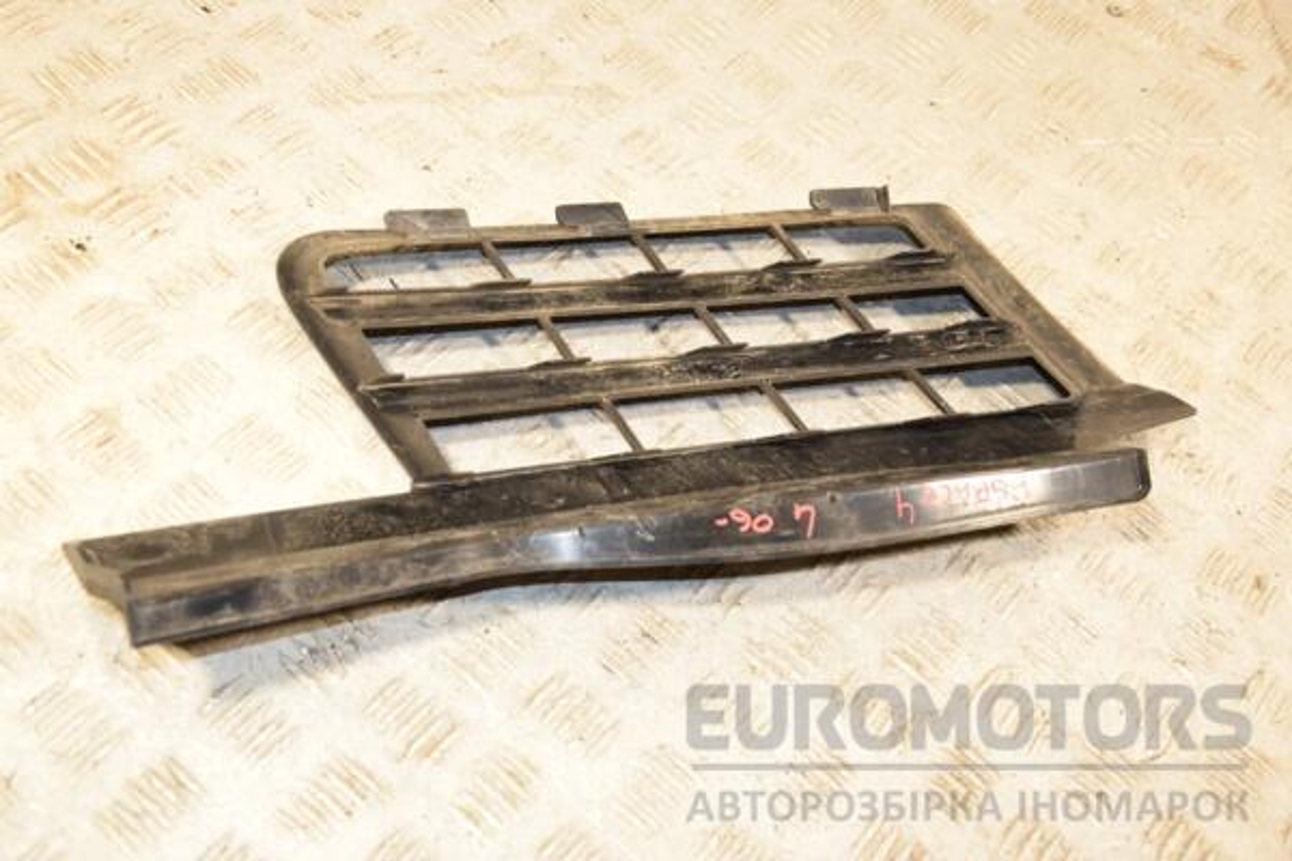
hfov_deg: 46.4
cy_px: 430
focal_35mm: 42
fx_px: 1507
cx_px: 646
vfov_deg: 31.9
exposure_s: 1/200
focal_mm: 28
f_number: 5
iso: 800
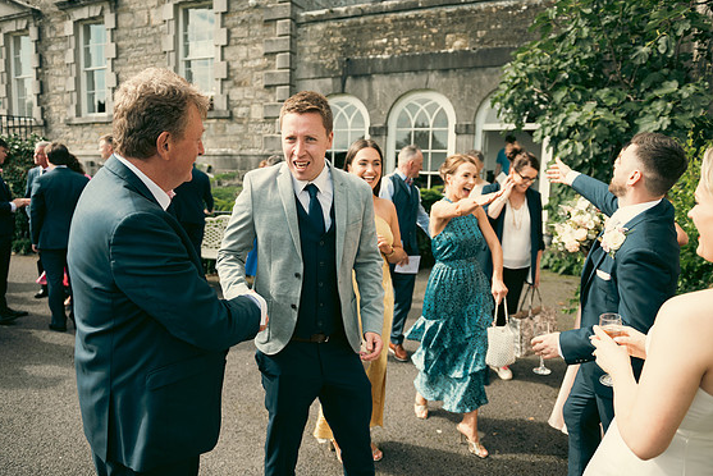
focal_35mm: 25
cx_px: 343
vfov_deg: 51.3
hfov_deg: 71.5
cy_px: 244
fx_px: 495
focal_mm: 24
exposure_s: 1/640
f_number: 3.5
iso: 125
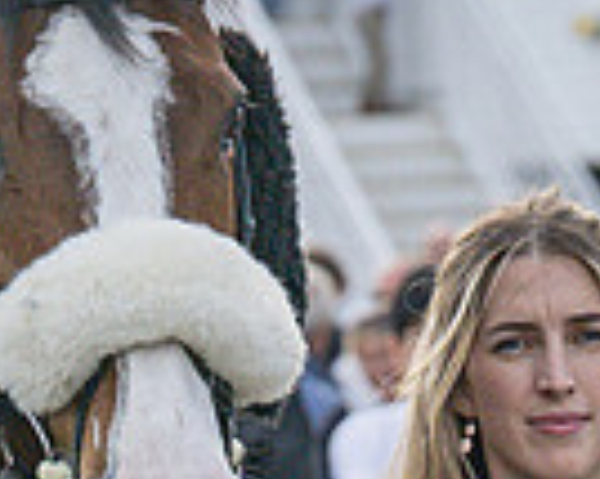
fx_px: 11995
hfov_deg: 2.9
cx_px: -116
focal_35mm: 676
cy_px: 617
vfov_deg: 2.3
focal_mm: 81
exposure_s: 1/3200
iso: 400
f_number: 4
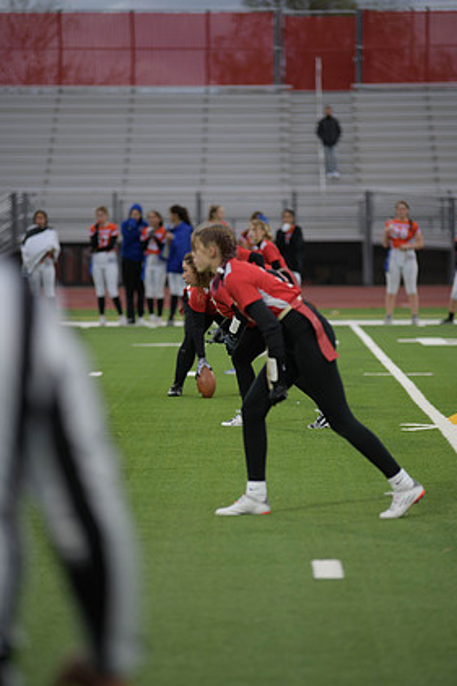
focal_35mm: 176
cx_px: 231
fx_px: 3354
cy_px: 351
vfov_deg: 11.7
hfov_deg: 7.8
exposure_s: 1/200
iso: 220
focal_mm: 165
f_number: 2.8
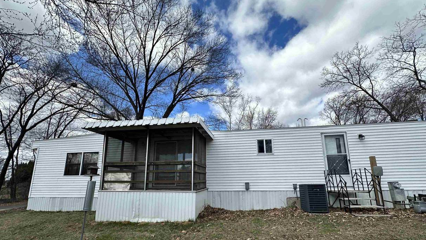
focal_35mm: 16
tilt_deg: +10.2
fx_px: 181
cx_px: 214
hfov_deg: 99.4
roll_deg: -2.0
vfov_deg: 66.1
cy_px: 150
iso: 50
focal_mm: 2.22
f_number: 2.2
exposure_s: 1/2257
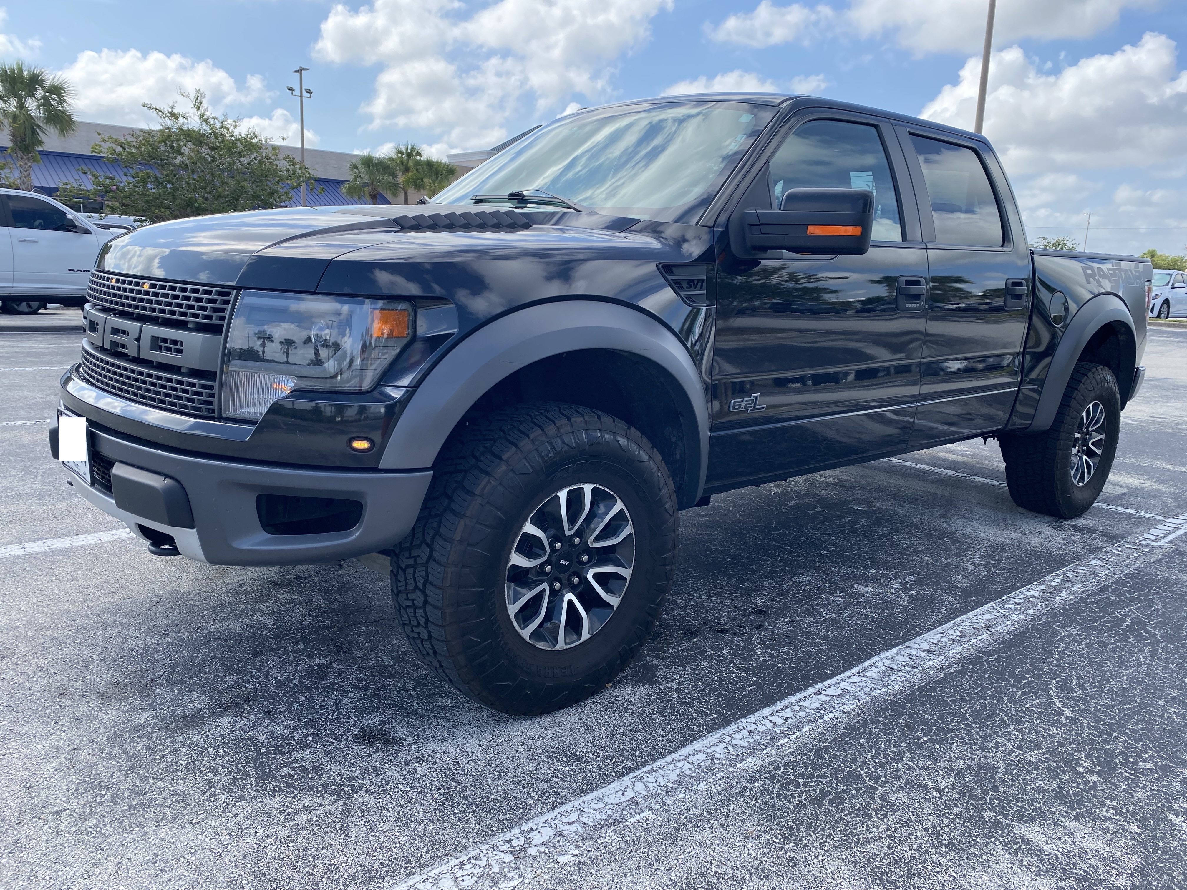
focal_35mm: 26
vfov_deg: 53.1
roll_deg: -2.6
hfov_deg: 67.3
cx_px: 594
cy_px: 445
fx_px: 892
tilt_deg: -10.6
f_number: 1.8
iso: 32
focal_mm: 4.25
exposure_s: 1/1258
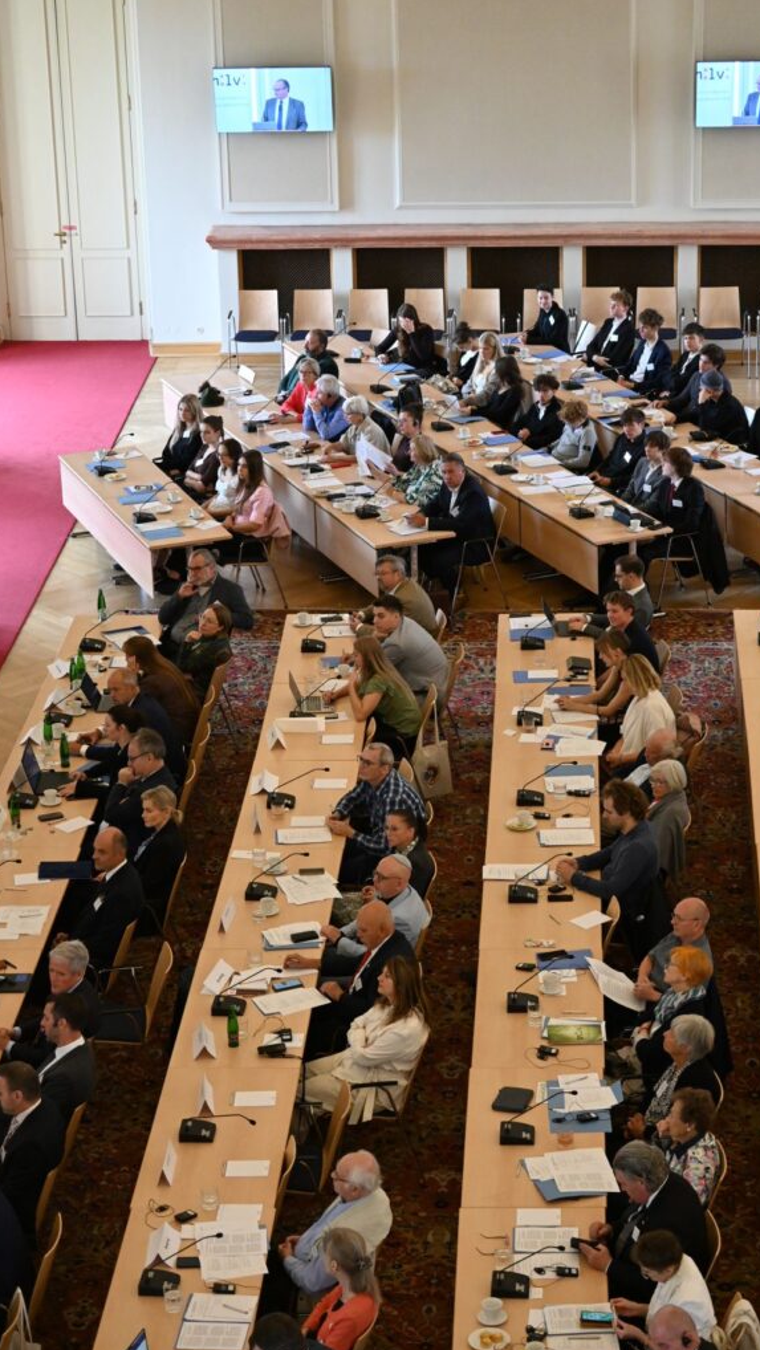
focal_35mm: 79
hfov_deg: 15.3
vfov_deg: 26.8
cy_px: 676
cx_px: 445
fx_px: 2829
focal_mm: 50
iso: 2800
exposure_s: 1/125
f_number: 4.5
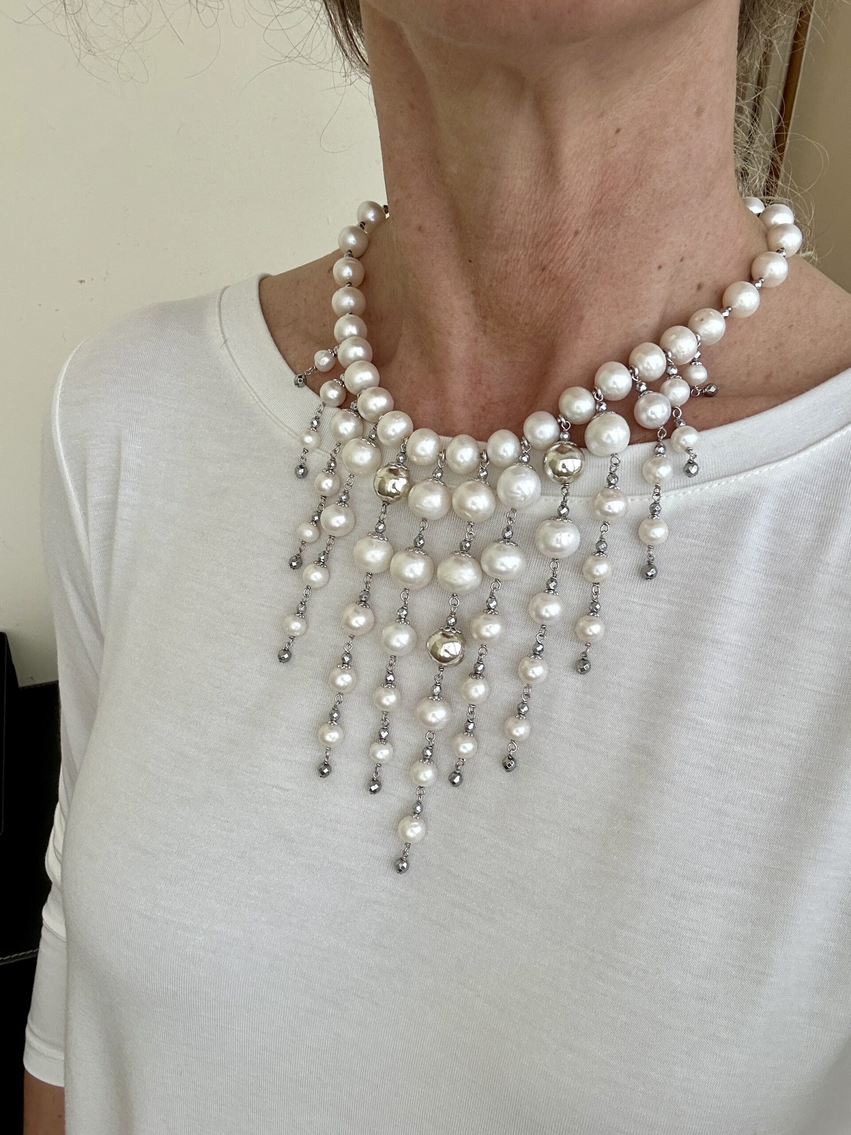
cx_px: 426
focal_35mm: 30
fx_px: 983
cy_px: 568
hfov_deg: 46.8
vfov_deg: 60.0
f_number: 1.9
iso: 50
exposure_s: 1/121
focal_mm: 2.69
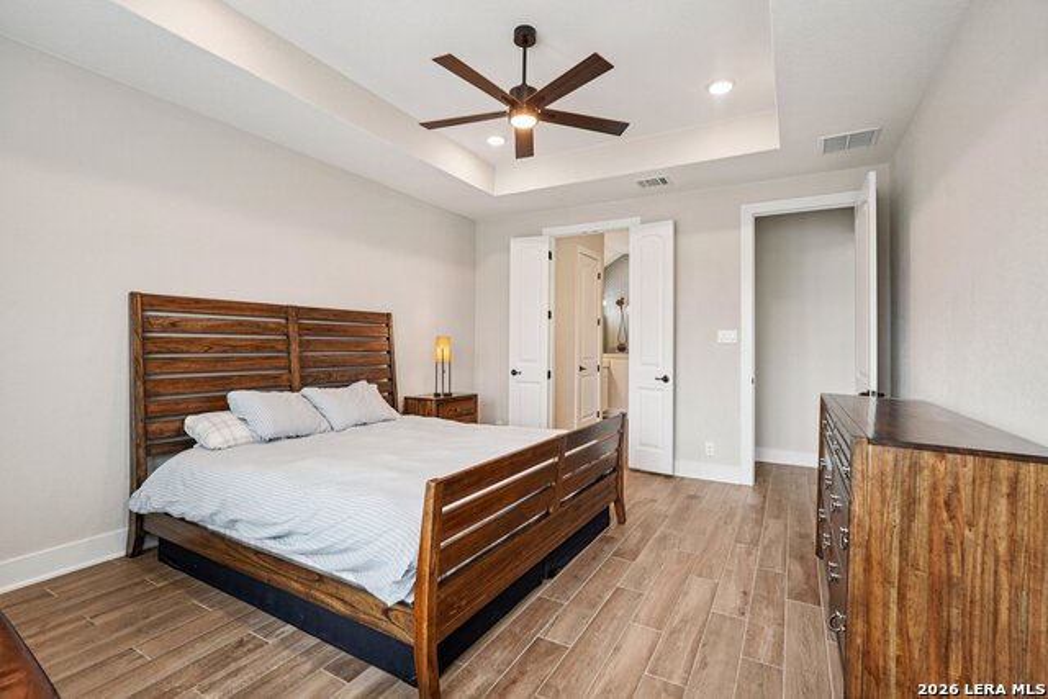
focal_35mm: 16
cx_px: 524
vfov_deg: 72.1
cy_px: 350
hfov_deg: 95.0
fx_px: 480
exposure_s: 1/30
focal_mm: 16.5
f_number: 8
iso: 320
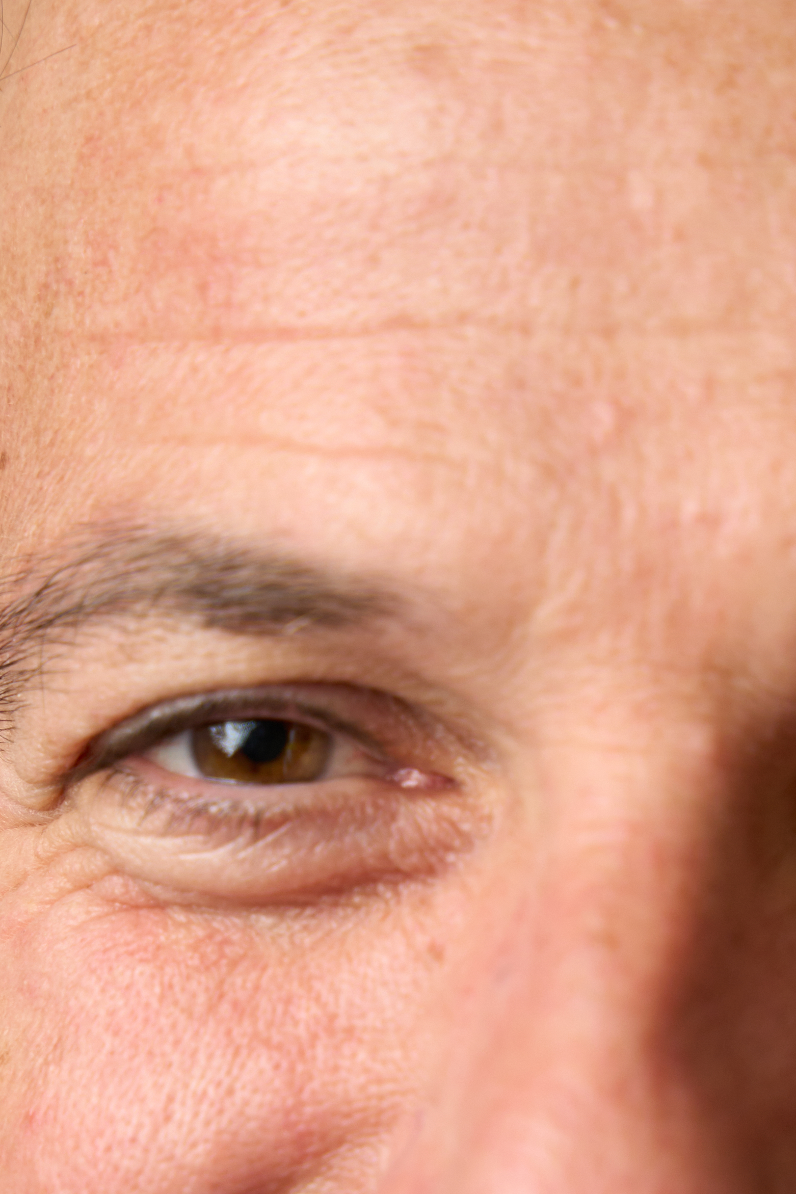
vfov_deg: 9.5
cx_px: 499
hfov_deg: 6.4
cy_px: 1118
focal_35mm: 216
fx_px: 7163
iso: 320
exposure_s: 1/160
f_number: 3.5
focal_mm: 75
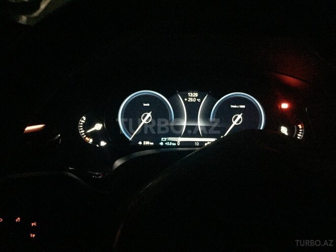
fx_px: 281
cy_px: 126
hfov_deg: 61.7
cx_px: 168
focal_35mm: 29
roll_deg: -3.7
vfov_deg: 48.2
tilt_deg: -25.7
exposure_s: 1/17
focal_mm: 4.15
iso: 2000
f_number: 2.2
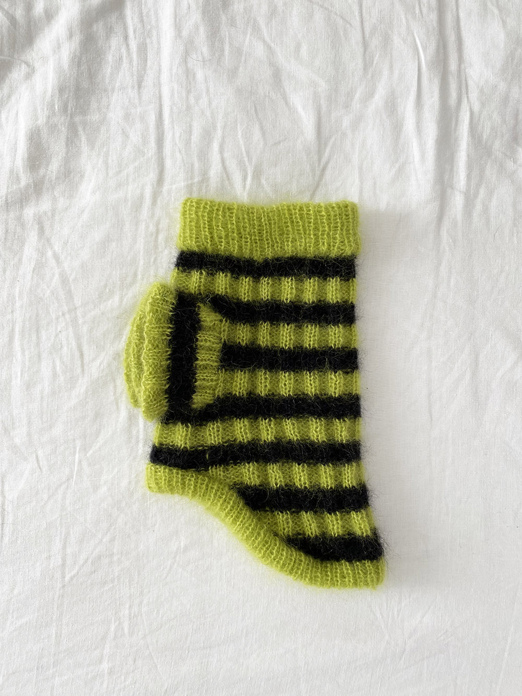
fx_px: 523
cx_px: 261
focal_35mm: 26
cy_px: 348
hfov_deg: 53.1
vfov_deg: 67.3
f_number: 1.8
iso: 50
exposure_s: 1/122
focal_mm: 4.25
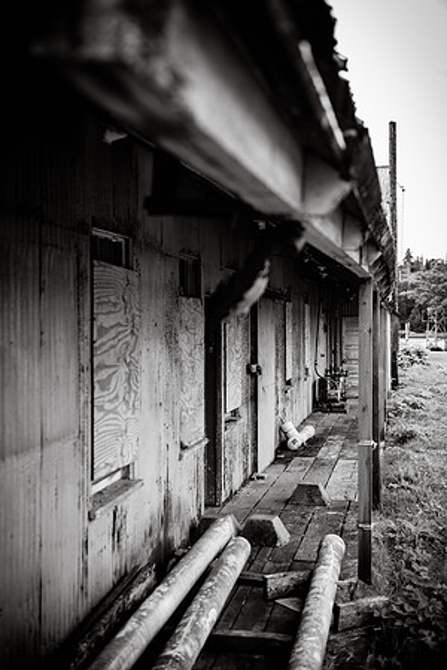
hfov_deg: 27.0
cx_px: 224
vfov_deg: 39.6
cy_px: 335
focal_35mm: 50
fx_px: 931
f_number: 2.8
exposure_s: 1/250
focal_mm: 50
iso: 100
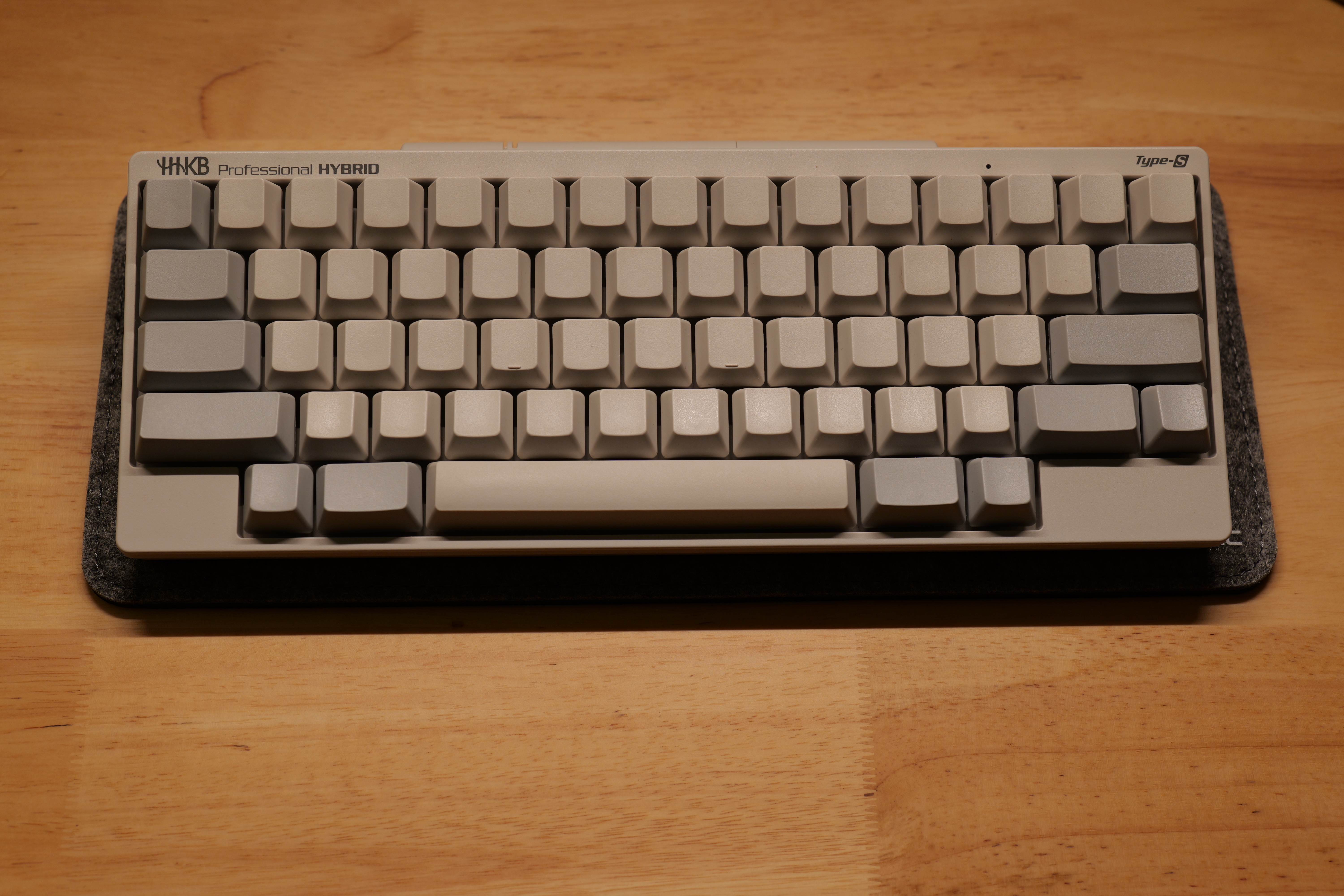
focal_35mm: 50
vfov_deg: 27.0
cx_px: 672
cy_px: 448
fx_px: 1867
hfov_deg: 39.6
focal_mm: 50
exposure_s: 1/25
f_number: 5.6
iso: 320
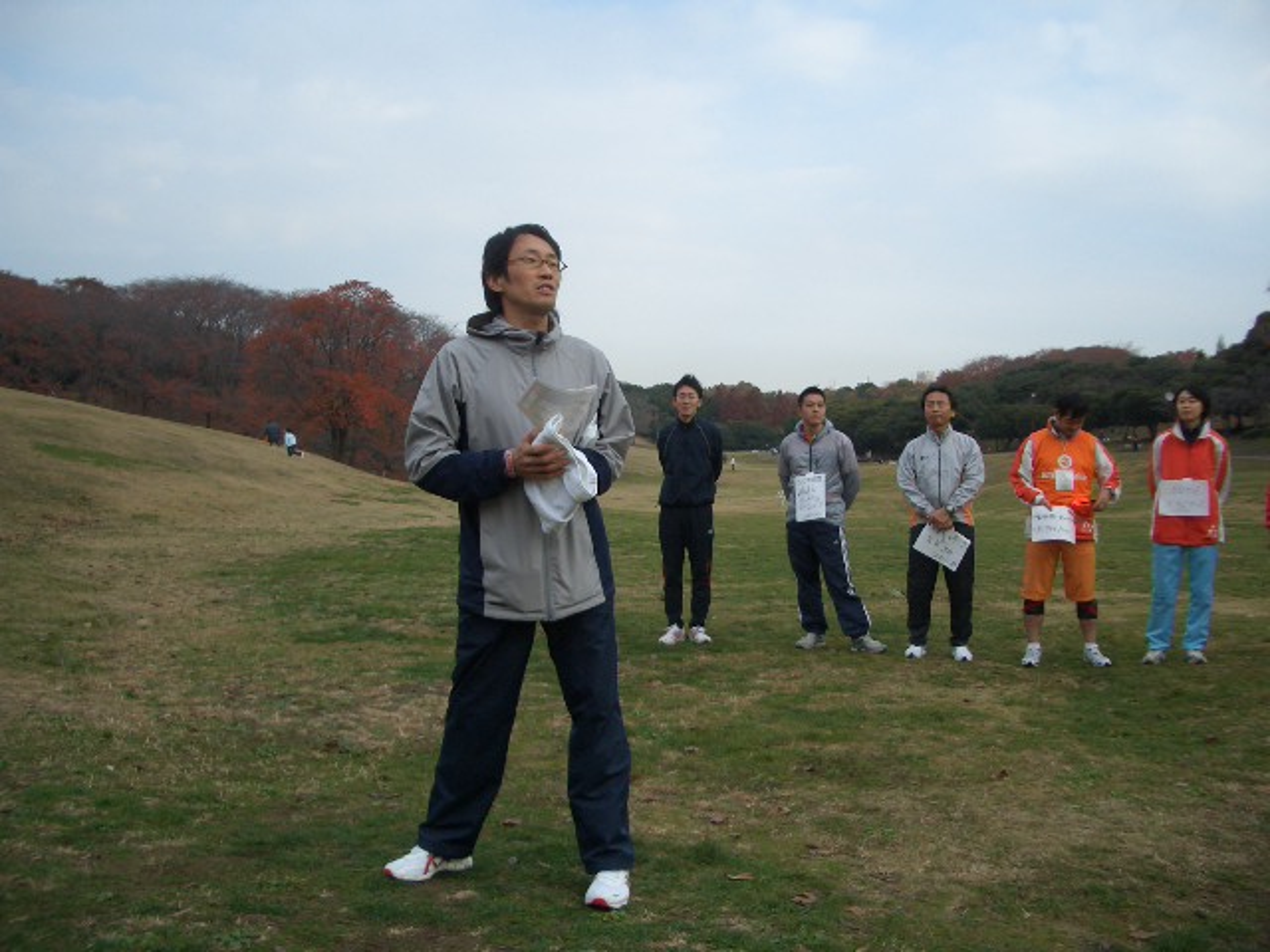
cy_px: 476
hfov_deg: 52.6
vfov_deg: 40.7
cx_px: 635
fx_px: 1284
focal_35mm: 35
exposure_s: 1/800
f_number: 2.6
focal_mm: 5.8
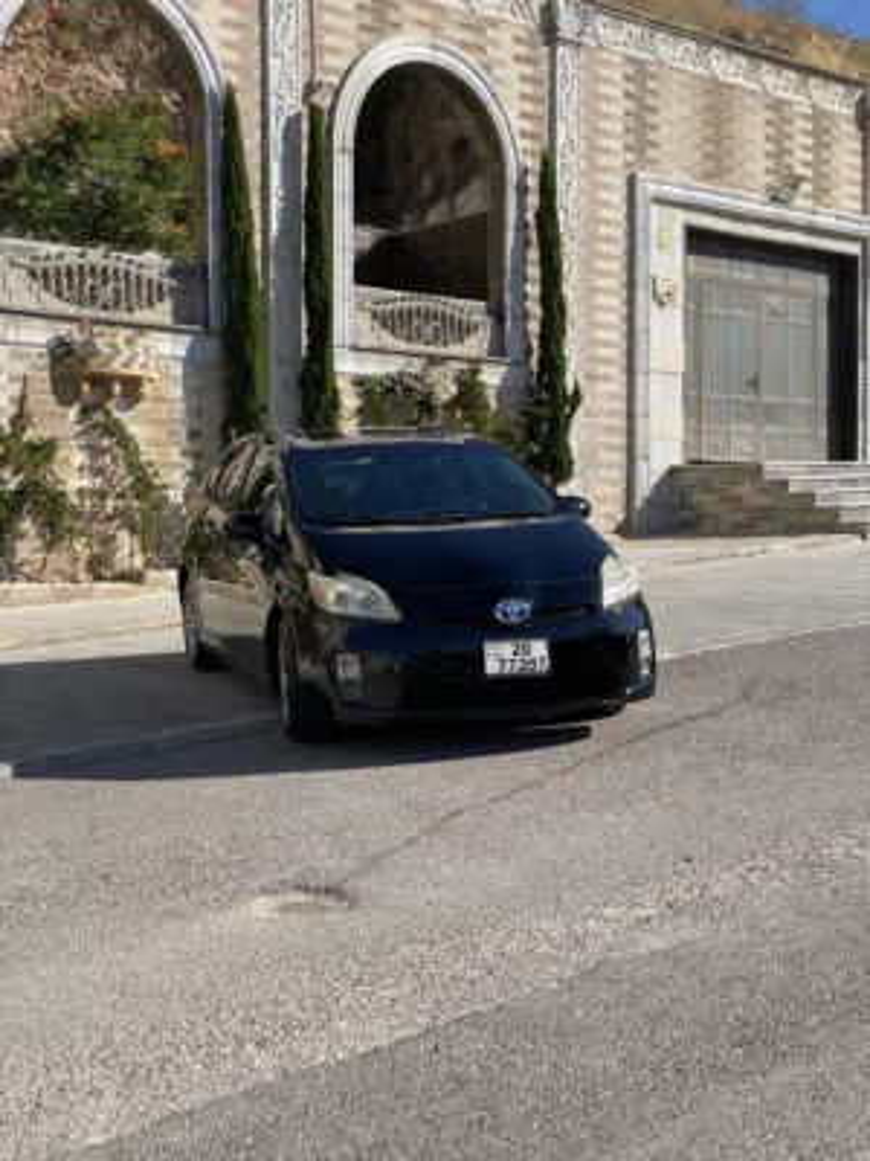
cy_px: 580
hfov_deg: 28.0
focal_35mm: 52
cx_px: 435
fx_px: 1743
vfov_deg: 36.8
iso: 20
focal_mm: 6
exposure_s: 1/1597
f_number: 2
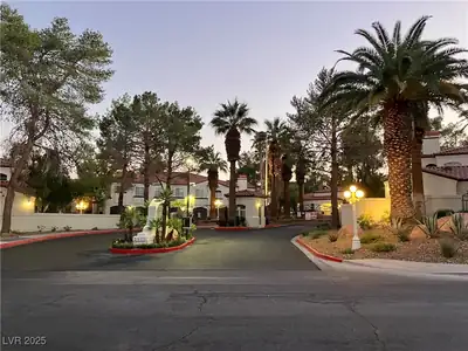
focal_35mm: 28
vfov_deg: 49.7
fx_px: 379
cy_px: 176
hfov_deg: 63.4
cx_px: 234
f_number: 1.8
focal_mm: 3.99
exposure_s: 1/60
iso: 320
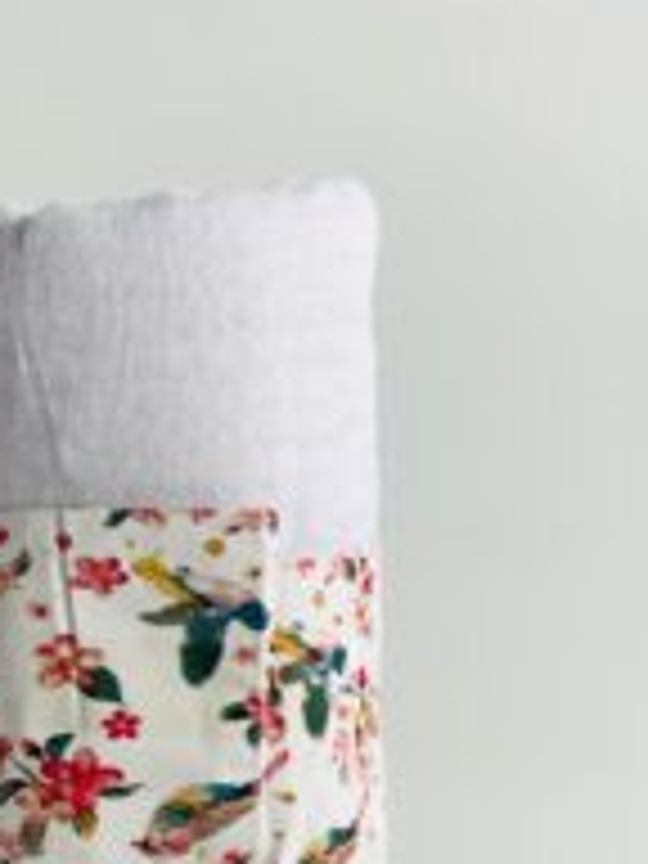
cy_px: 558
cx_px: 108
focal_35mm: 133
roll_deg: +0.5
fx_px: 3320
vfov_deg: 14.8
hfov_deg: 11.1
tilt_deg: -3.1
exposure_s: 1/149
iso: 20
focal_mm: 7.5
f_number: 2.2
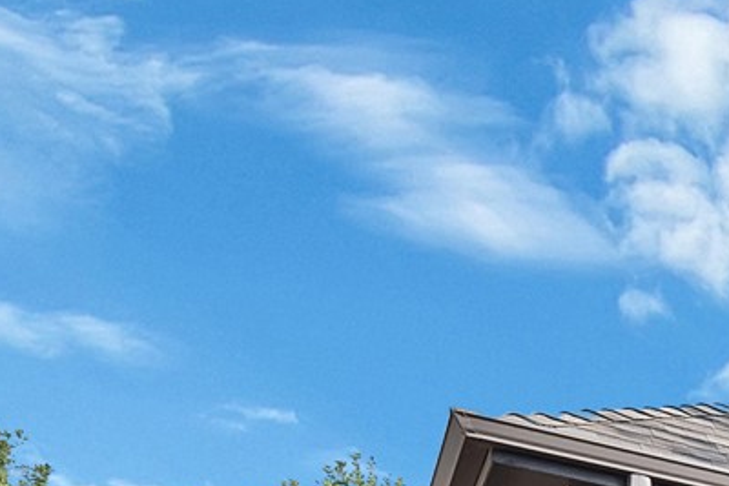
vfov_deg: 16.3
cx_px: 1480
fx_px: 1215
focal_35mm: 60
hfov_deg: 18.9
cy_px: 1018
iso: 640
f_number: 7.1
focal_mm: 12
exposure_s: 1/100
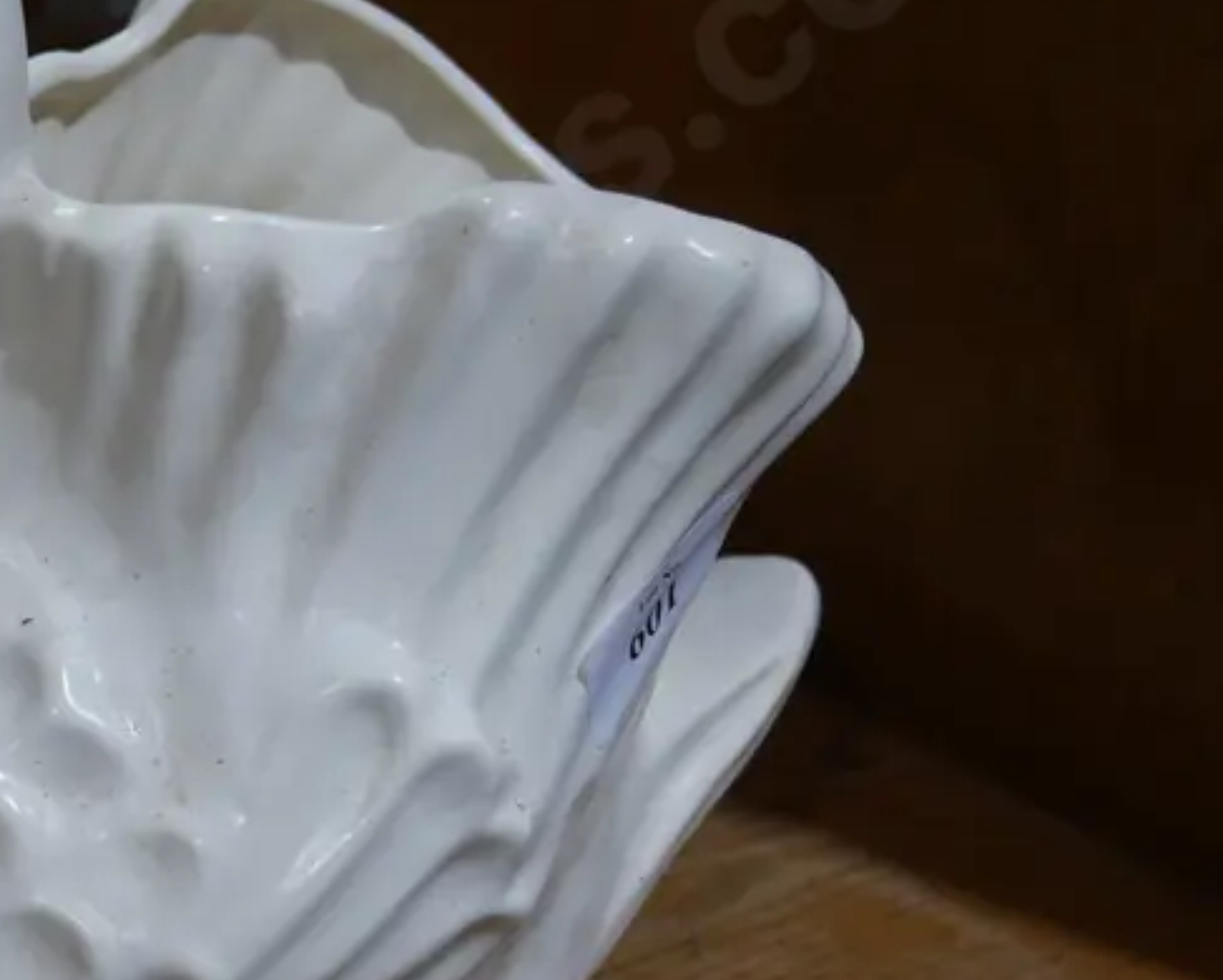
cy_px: 526
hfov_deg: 23.7
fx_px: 2824
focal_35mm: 78
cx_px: 110
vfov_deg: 19.7
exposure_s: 1/80
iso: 200
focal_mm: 19
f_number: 4.1
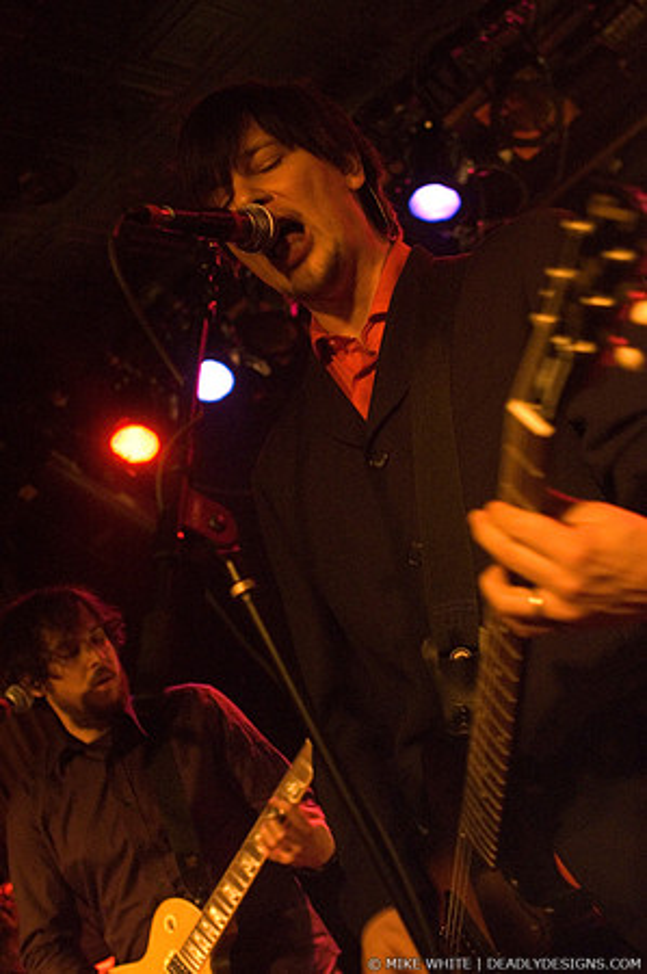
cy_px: 487
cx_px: 324
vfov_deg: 37.9
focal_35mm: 52
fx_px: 1418
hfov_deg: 25.7
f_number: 2.8
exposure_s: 1/30
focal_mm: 35
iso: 1600
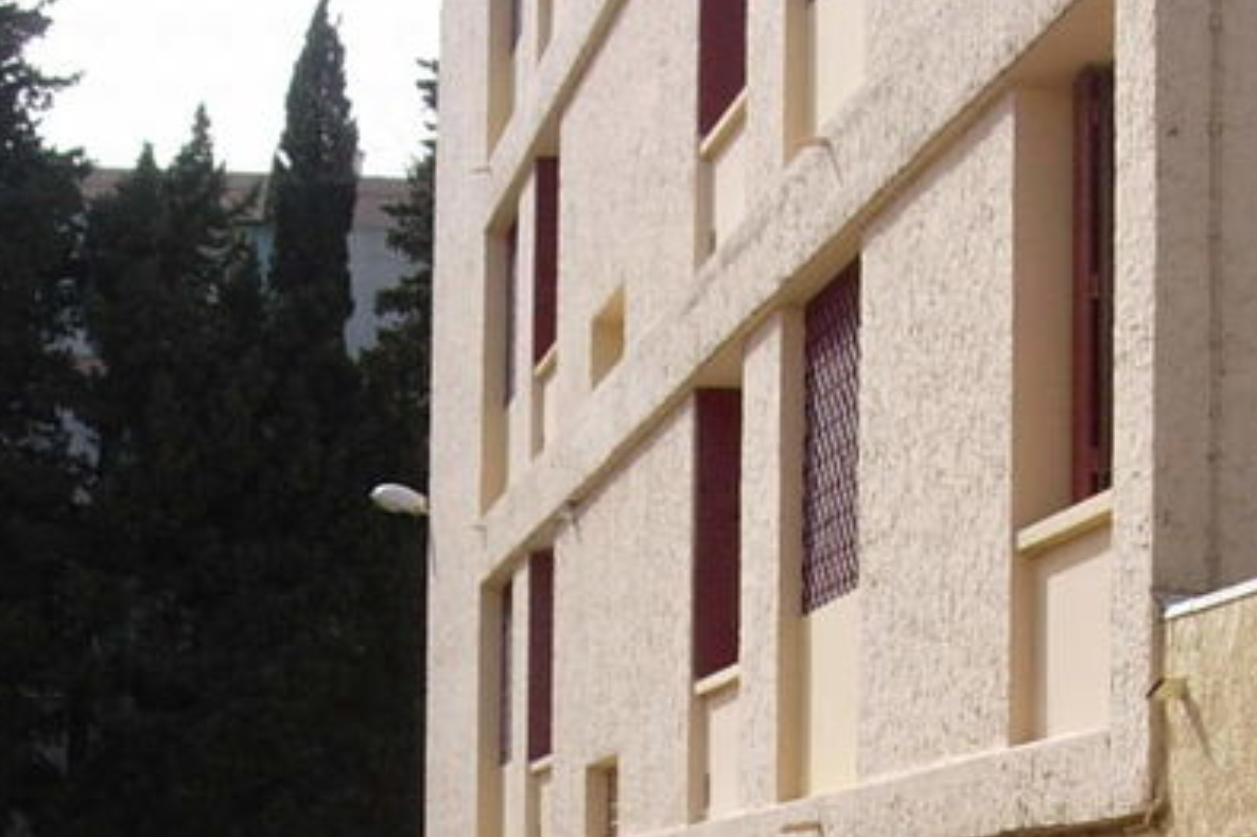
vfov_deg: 13.2
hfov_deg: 20.4
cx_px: 805
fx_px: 3490
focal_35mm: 100
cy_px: 1101
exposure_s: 1/558
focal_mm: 7.8
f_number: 4.8
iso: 79
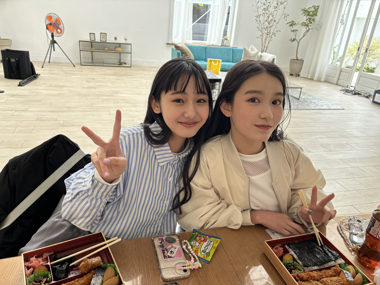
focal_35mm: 26
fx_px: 285
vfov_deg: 53.1
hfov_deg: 67.3
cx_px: 190
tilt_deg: -22.5
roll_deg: -6.1
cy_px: 142
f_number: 1.6
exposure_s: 1/121
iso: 125
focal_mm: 5.96
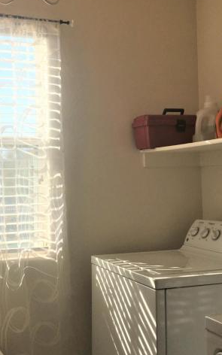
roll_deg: +1.6
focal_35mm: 50
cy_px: 157
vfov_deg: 40.2
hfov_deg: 25.8
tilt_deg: +3.4
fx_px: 484
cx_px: 120
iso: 25
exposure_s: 1/398
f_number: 2.2
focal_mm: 4.15
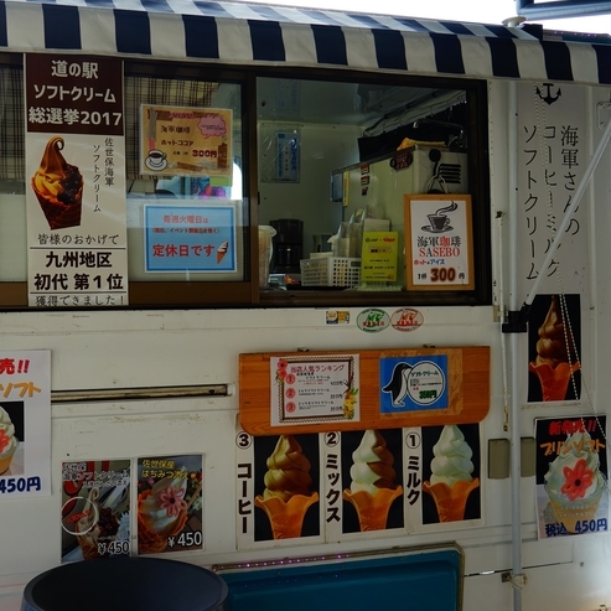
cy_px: 301
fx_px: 799
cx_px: 180
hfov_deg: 41.0
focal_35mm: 40
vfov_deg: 41.9
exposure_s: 1/90
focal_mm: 29
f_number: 4
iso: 100
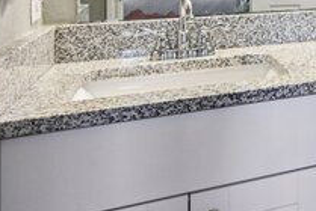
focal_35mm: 55
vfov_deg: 22.7
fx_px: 483
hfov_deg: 26.4
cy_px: -43
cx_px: 473
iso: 1800
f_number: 8
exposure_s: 1/20
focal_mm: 18
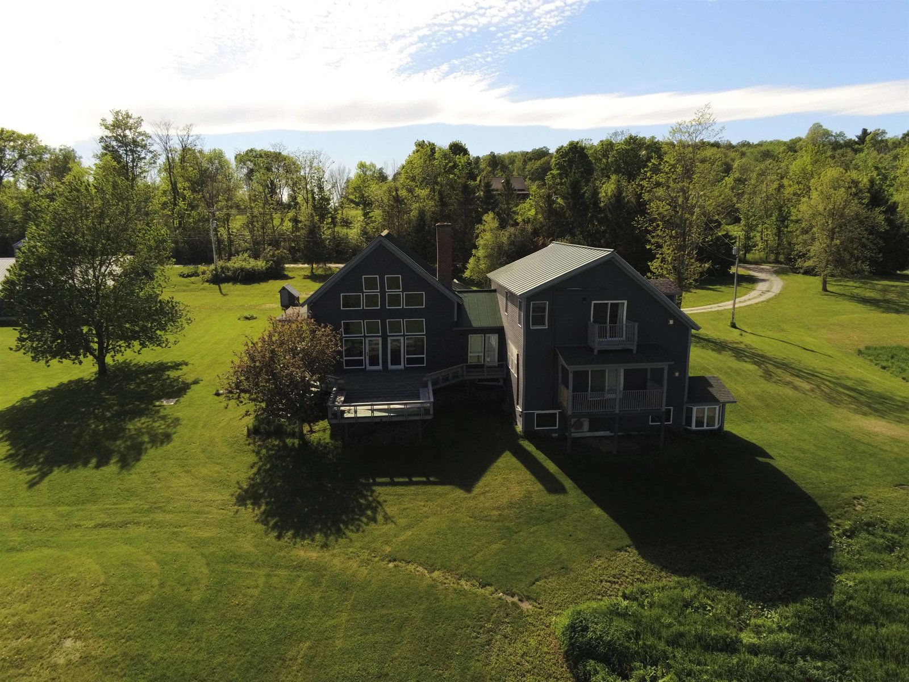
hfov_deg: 73.9
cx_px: 454
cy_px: 341
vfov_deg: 58.9
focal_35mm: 23
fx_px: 604
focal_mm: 4
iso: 126
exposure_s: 1/1923
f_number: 2.4
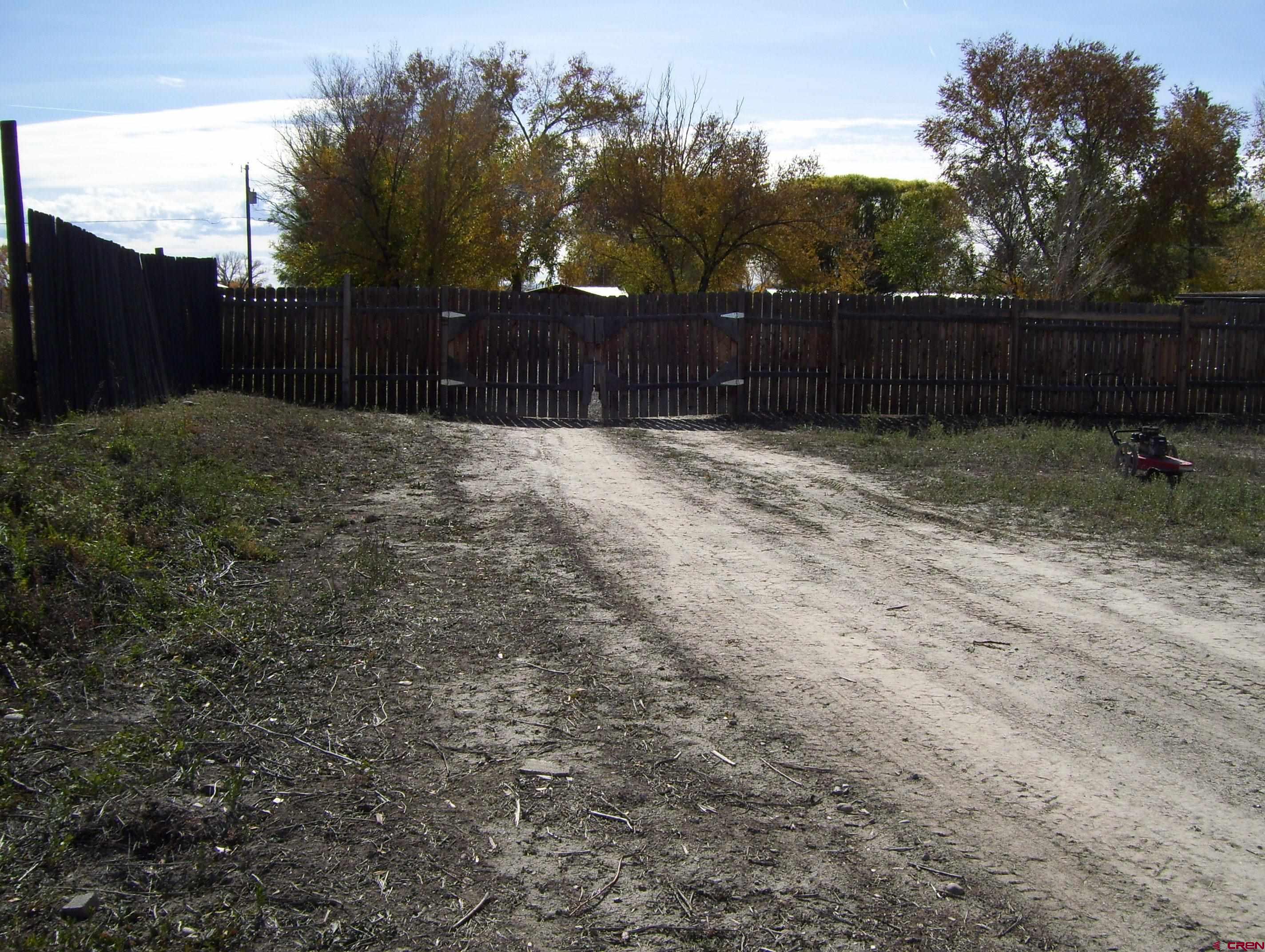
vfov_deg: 39.7
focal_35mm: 36
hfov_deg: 51.3
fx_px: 1317
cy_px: 476
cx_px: 632
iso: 80
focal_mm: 6
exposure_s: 1/640
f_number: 4.8
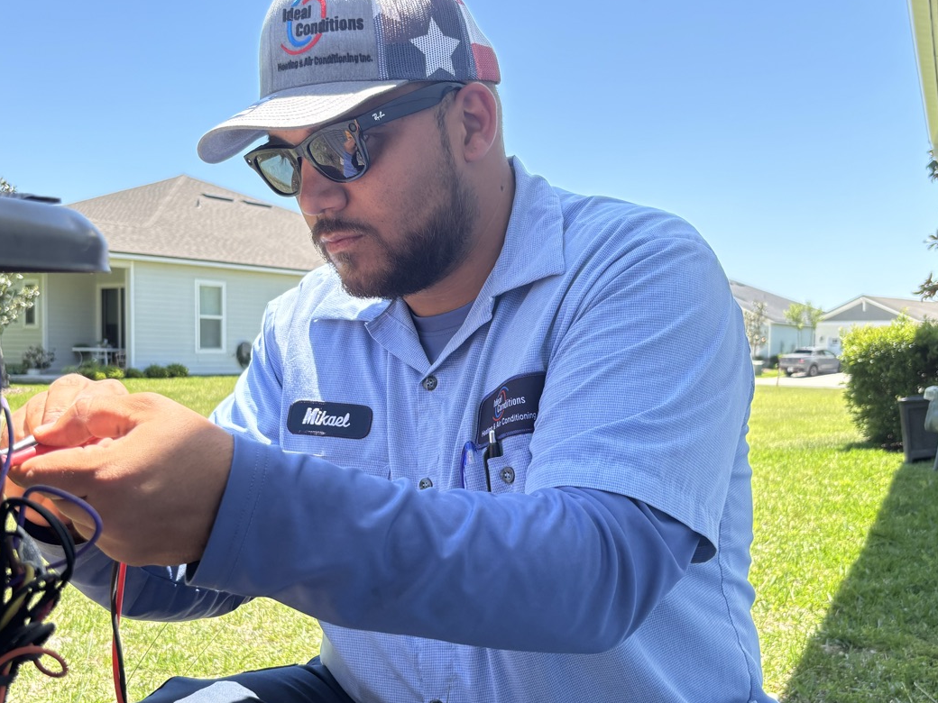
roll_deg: -1.0
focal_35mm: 40
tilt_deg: -3.0
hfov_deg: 46.8
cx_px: 479
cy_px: 430
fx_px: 1084
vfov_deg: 35.8
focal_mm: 5.96
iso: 50
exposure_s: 1/1027
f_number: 1.6
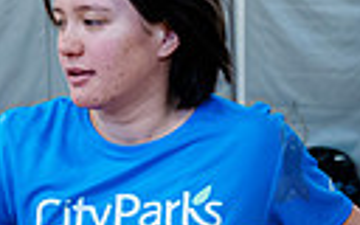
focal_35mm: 201
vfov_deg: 6.5
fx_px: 1972
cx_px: 484
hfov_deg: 10.2
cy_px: 250
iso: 5000
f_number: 3.5
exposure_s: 1/640
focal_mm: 35
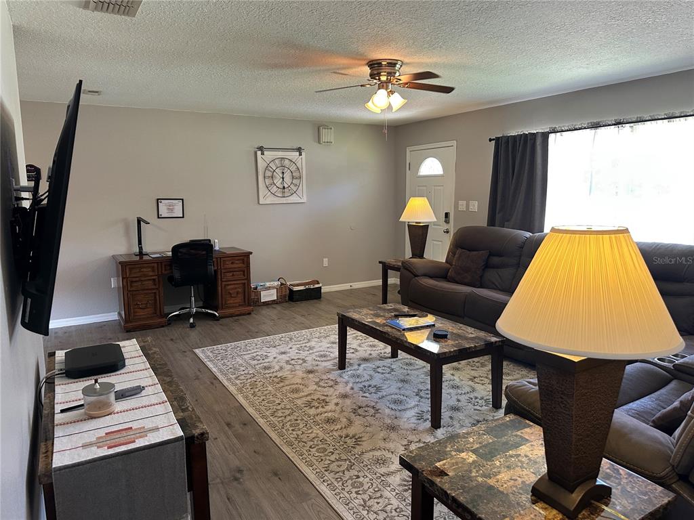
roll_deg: +0.3
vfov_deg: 56.8
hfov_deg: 71.6
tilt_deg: -7.0
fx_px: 481
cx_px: 347
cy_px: 260
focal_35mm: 24
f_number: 1.78
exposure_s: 1/60
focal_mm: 6.86
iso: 200
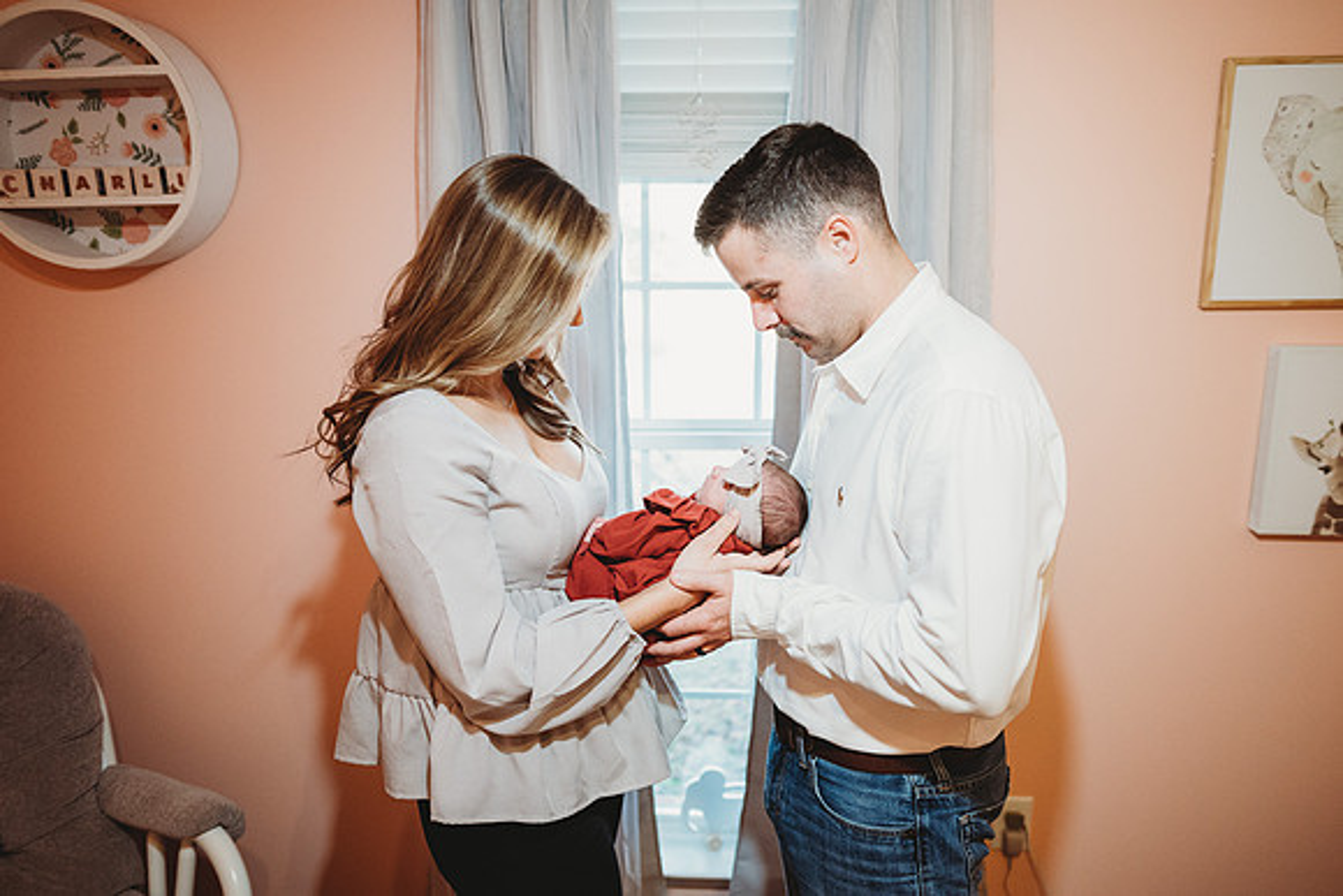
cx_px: 672
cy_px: 448
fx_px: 896
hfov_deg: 73.7
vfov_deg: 53.2
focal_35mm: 24
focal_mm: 24
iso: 1600
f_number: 1.8
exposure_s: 1/160
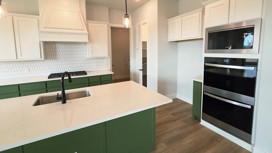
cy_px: 62
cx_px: 133
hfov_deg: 103.0
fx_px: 108
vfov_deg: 69.9
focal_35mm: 15
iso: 160
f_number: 2.2
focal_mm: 2.2
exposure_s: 1/120
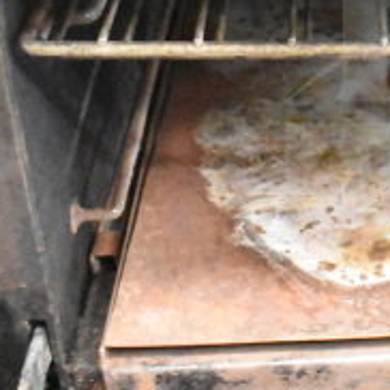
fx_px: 981
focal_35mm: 77
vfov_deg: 22.1
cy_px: 55
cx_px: 525
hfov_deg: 20.3
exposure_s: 1/30
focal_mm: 18
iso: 18000
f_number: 3.5
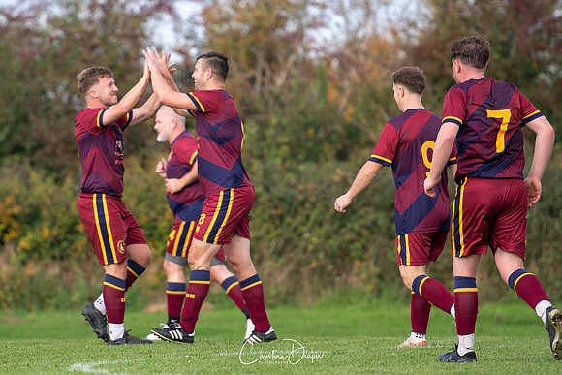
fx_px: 6548
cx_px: 159
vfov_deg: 3.3
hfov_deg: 4.9
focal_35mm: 419
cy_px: 106
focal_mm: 195
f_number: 2.8
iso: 320
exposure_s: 1/2500
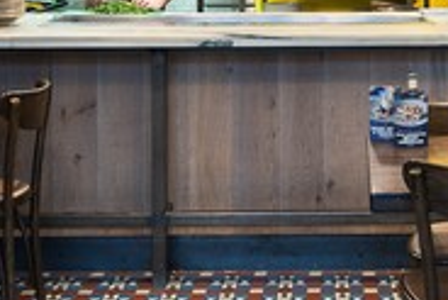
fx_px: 1108
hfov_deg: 22.7
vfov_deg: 14.8
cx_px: 331
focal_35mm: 89
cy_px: -84
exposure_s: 1/3
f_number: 13
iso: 200
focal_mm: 32
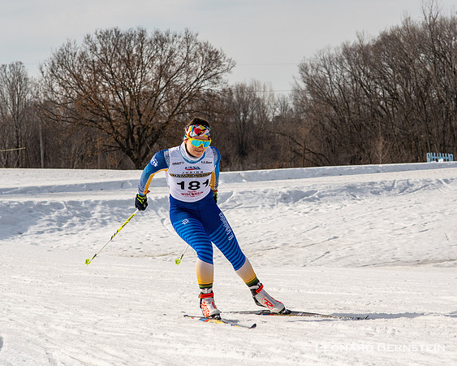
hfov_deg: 13.2
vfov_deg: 10.5
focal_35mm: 146
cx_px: 255
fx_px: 1979
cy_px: 179
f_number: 7.1
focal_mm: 85
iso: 400
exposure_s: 1/2000
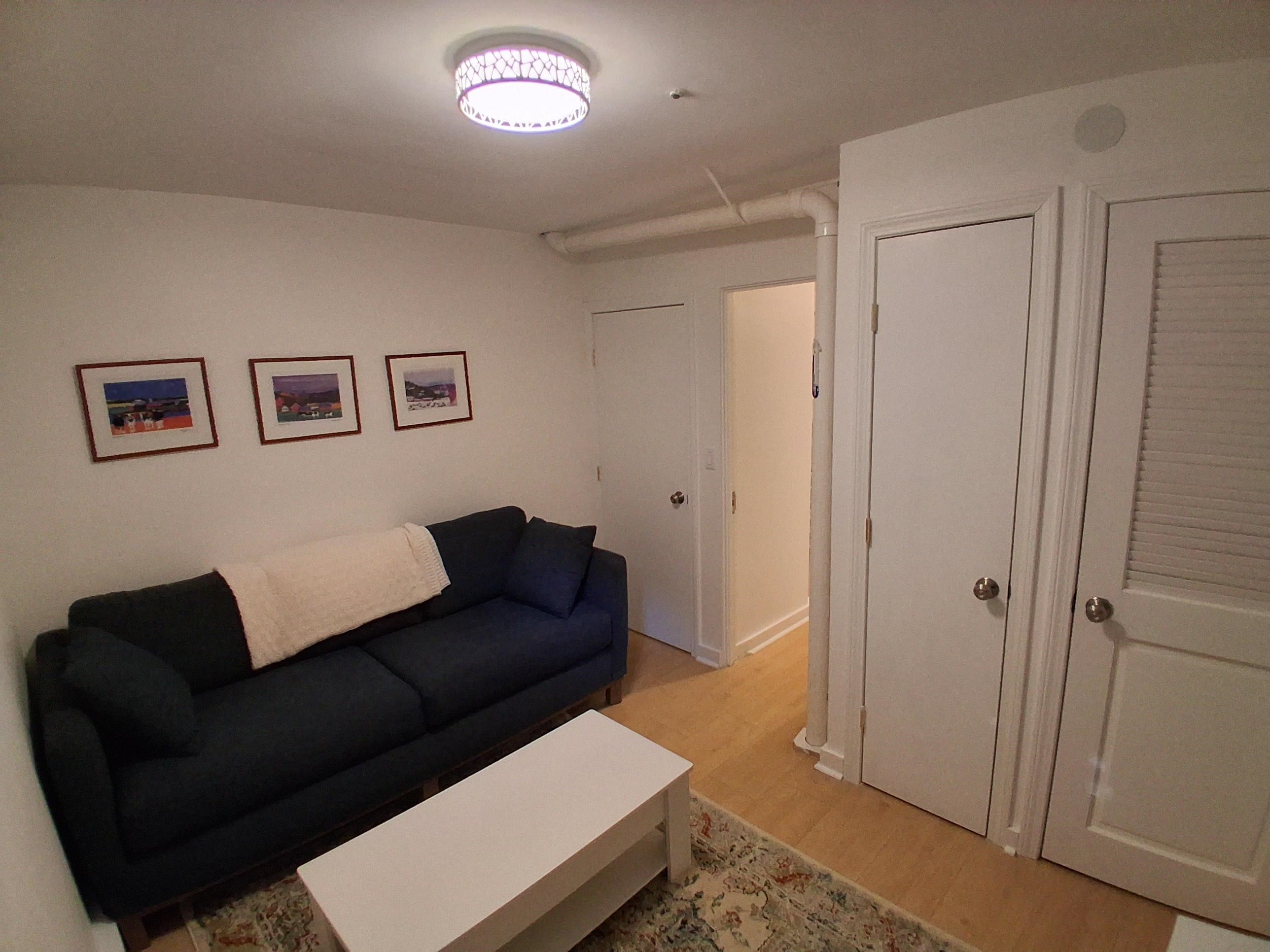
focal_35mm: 17
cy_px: 476
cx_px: 635
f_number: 2.2
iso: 320
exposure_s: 1/40
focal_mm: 1.4
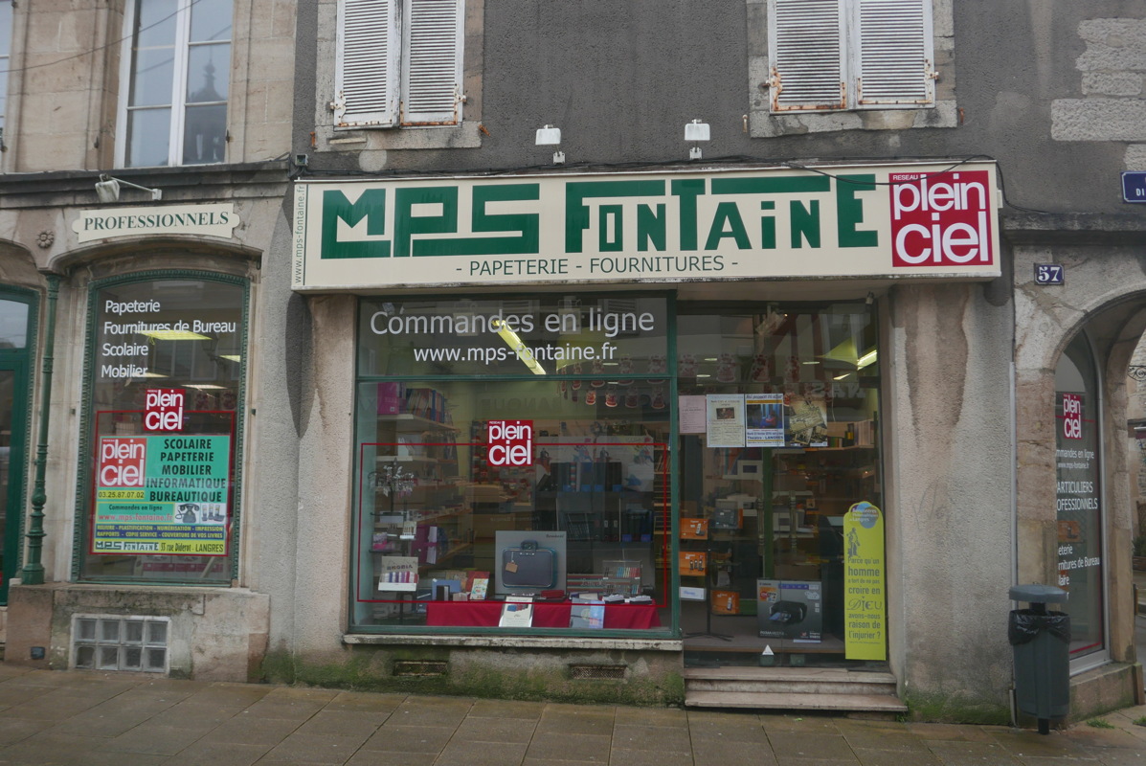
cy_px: 383
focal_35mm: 28
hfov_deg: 65.4
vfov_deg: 46.5
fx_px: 892
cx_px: 573
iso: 200
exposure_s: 1/400
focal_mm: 12.5
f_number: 2.1
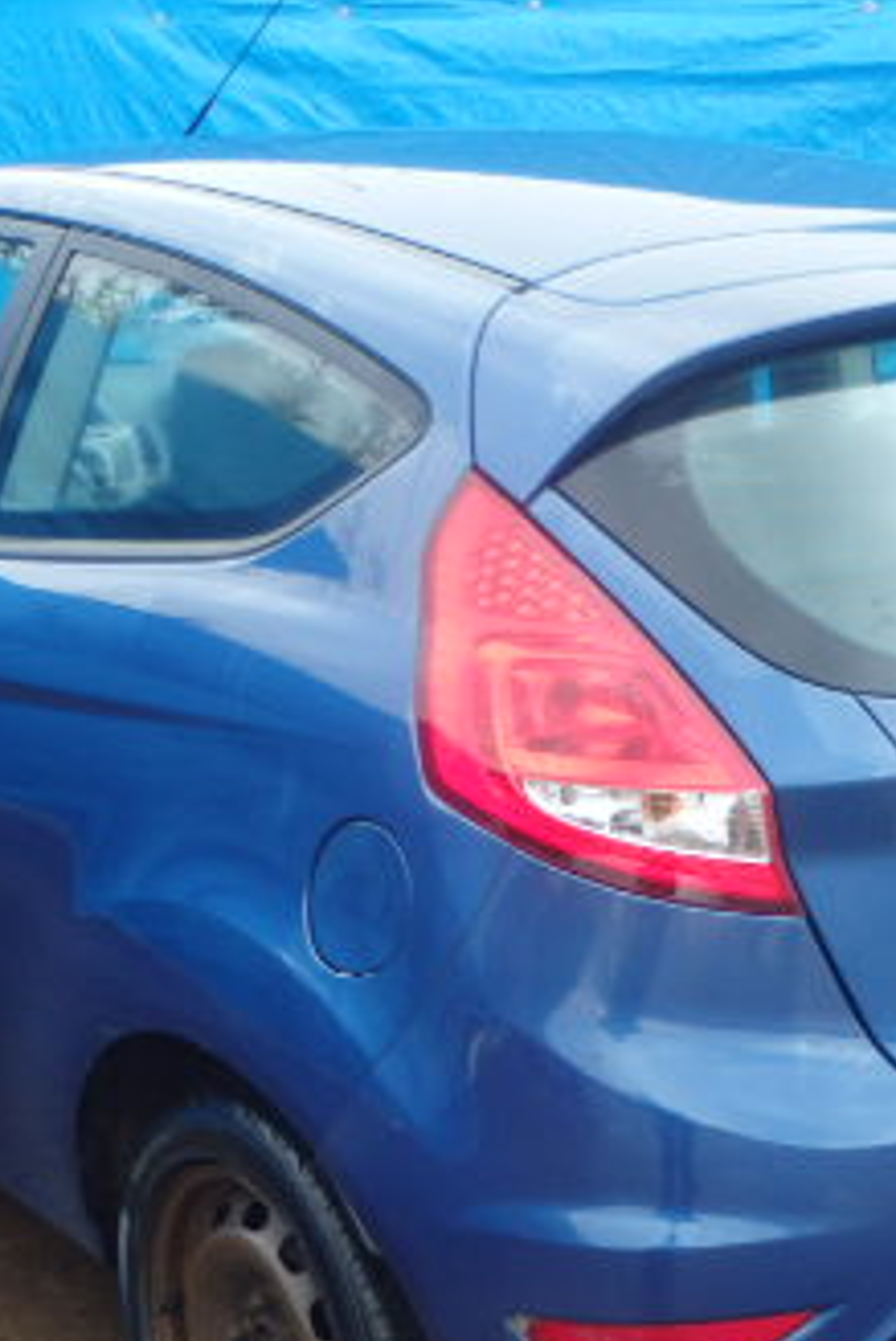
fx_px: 2722
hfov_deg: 18.7
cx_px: 577
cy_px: 944
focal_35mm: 73
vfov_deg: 27.4
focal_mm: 6.4
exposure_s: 1/60
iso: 200
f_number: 4.5
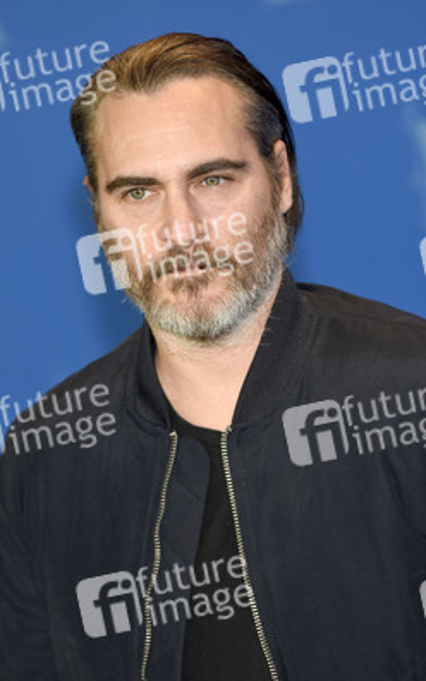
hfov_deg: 4.7
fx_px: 5147
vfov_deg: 7.6
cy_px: 340
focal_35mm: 277
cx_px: 215
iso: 640
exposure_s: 1/400
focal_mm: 180
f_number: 3.5
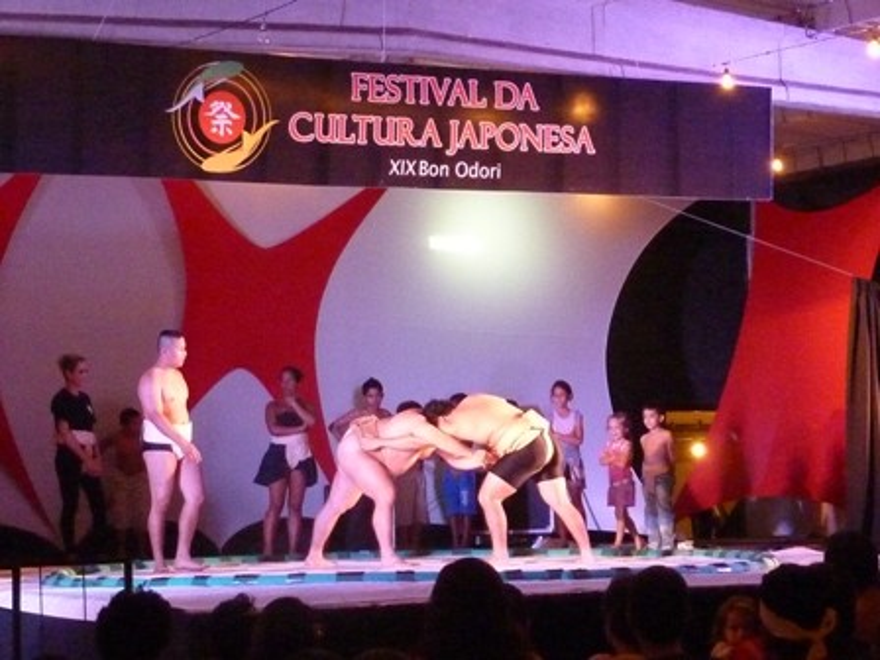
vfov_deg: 17.0
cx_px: 440
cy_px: 330
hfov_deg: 22.5
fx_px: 2212
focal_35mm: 87
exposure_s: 1/30
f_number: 3.8
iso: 800
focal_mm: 7.9
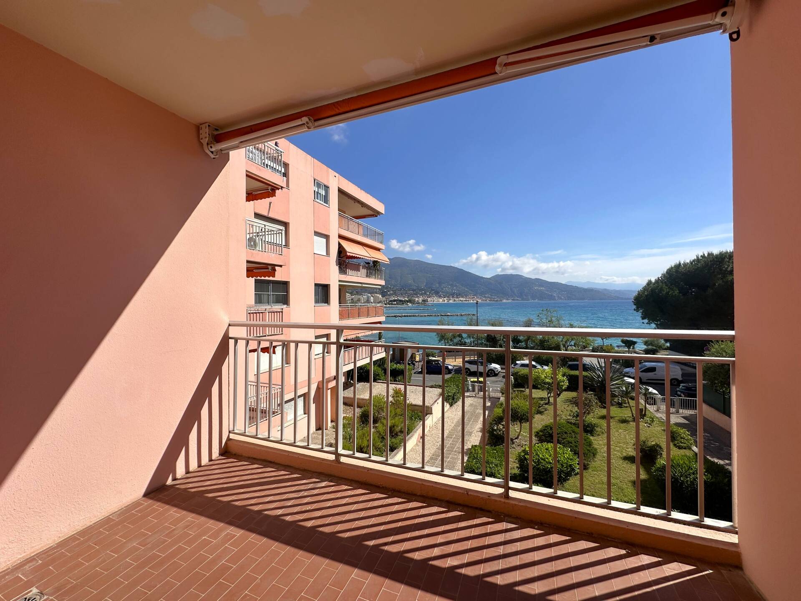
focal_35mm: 14
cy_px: 300
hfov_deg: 102.1
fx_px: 324
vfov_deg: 85.7
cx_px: 400
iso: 50
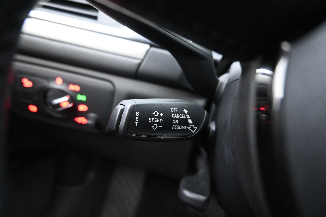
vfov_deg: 53.1
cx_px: 163
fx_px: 217
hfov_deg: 73.7
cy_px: 108
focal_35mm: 24
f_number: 3.5
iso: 3200
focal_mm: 16
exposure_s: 1/3
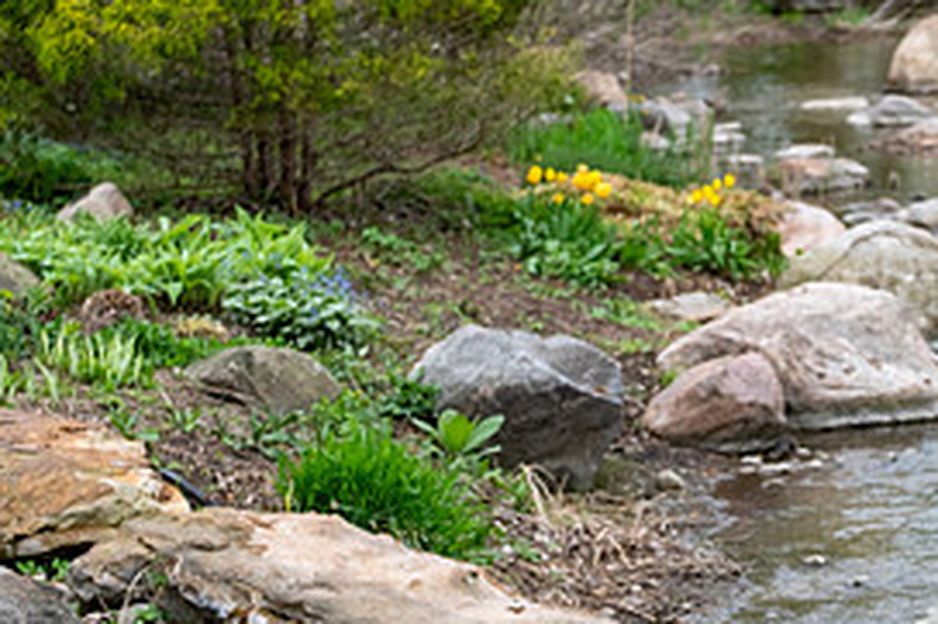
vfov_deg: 8.6
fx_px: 4166
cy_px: 360
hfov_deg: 12.7
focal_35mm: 160
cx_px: 848
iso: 250
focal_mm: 50
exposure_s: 1/320
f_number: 2.8
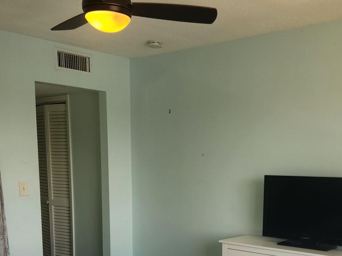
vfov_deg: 28.9
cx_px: 219
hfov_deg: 39.3
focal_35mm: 48
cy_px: 238
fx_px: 474
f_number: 1.8
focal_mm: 5.4
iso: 32
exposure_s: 1/180
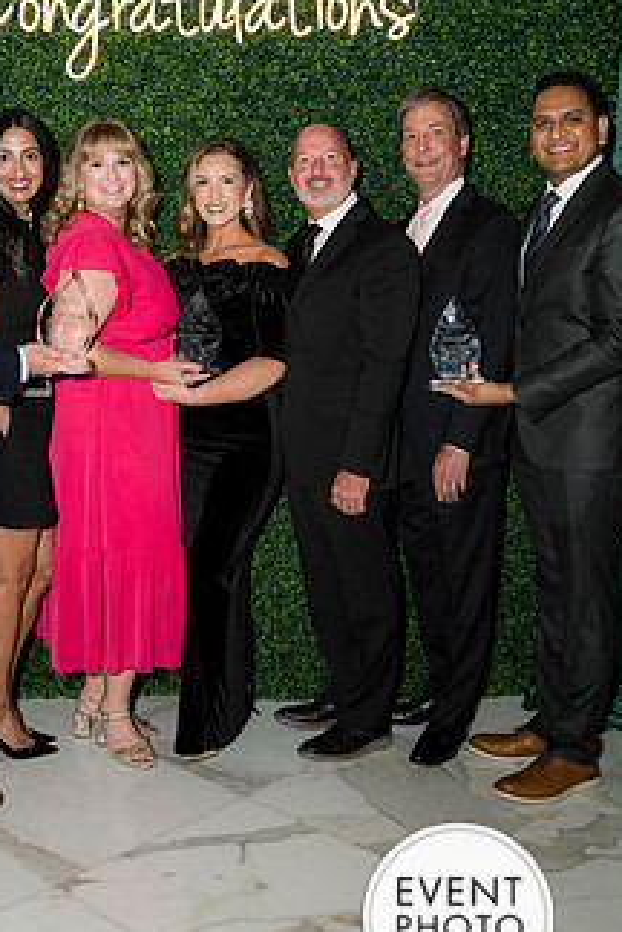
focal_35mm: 43
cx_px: 216
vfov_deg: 45.4
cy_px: 457
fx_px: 1114
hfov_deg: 31.0
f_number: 5
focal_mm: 31
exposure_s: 1/160
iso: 500
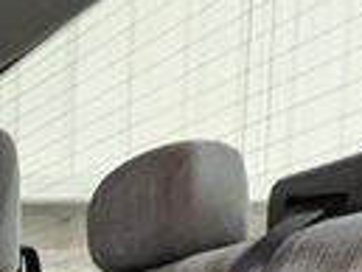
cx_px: -247
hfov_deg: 15.7
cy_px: 670
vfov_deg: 11.1
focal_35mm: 111
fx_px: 1162
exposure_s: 1/30
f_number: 2.2
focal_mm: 1.83
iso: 321
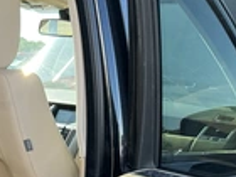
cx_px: -44
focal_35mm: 80
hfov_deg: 22.6
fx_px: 545
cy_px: 211
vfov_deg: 17.6
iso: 25
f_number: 1.8
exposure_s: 1/122
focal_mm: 3
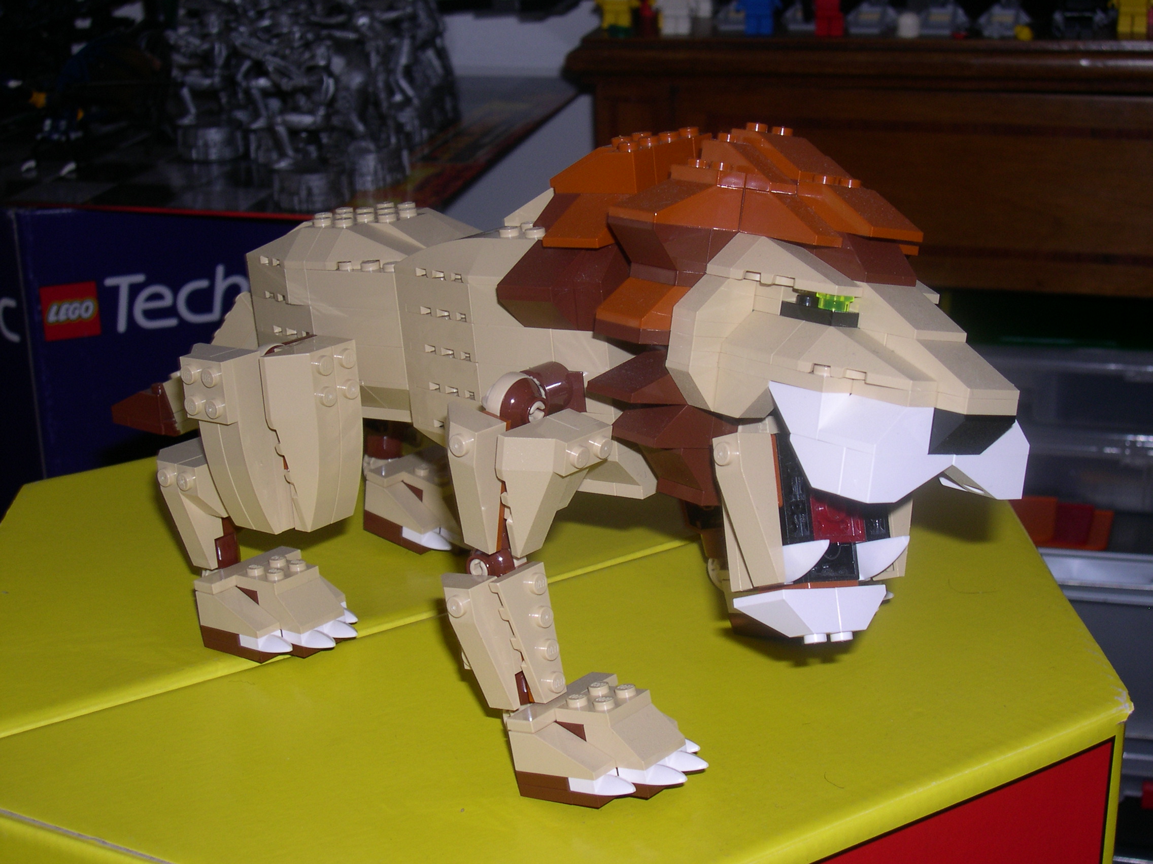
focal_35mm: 57
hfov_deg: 33.8
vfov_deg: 25.7
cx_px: 576
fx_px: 1899
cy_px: 432
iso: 100
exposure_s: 1/30
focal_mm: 12.2
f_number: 9.2
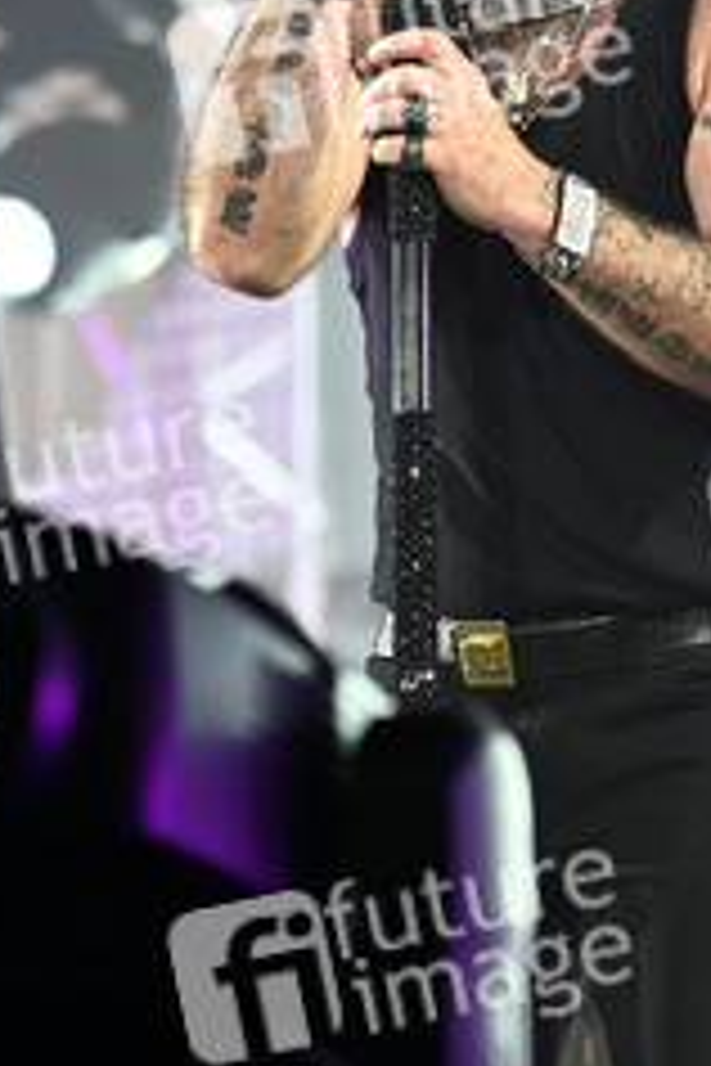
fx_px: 10990
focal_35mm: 371
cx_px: 531
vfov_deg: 5.6
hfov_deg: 3.7
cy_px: 283
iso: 1600
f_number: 5.6
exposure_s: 1/200
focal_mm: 220
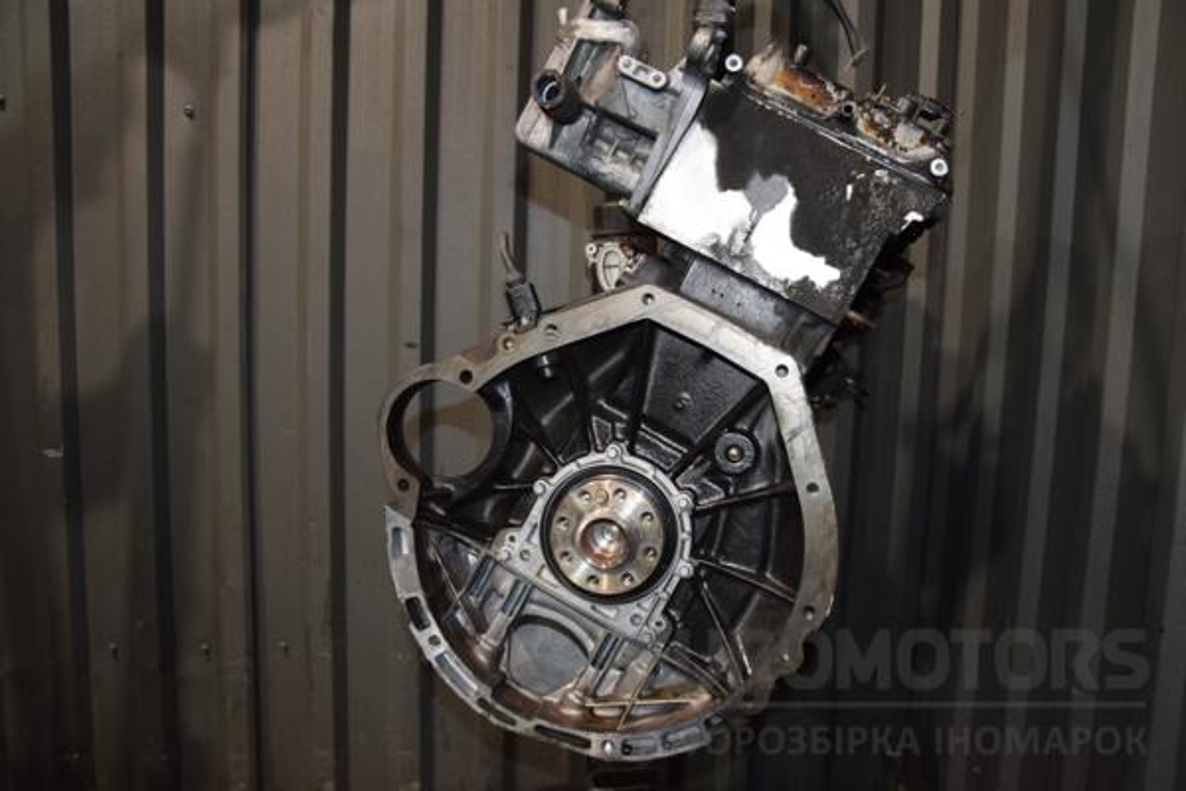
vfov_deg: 47.9
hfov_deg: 67.4
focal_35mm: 27
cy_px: 396
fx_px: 889
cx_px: 593
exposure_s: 1/60
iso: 800
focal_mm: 18
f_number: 5
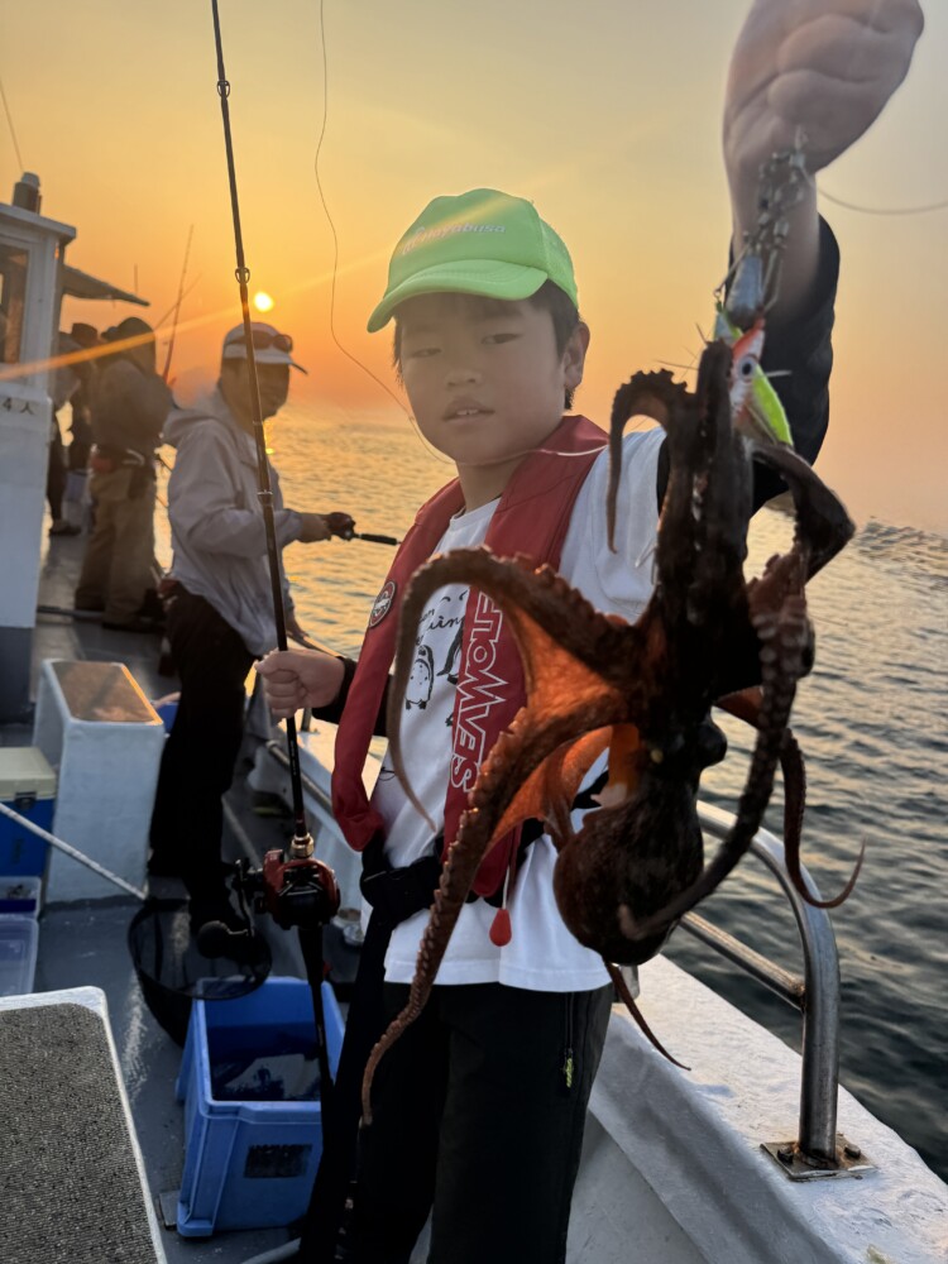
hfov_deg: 56.8
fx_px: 876
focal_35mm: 24
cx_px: 474
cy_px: 632
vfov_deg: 71.6
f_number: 1.78
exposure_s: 1/1524
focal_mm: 6.76
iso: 80
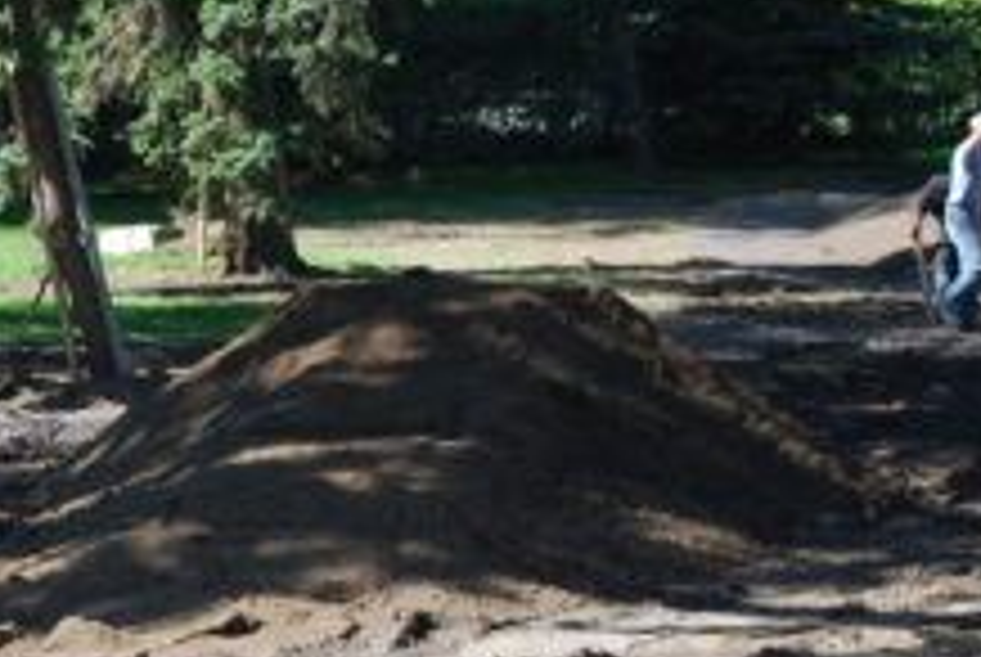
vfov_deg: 6.3
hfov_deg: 9.2
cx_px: -158
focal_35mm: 220
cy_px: 522
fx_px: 6003
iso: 110
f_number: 5.6
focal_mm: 40
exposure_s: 1/125
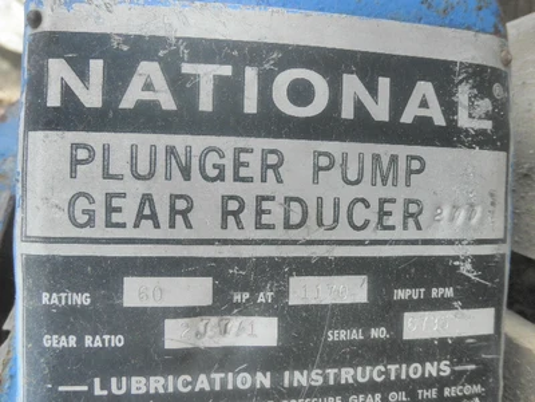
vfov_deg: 49.7
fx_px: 433
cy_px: 201
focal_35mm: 28
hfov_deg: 63.4
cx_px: 268
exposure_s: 1/100
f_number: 3
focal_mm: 5
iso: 64
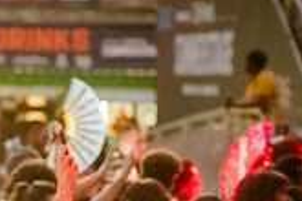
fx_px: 2844
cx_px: -36
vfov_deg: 4.0
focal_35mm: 339
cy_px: 282
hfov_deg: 6.1
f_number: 3.5
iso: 6400
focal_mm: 92
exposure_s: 1/320
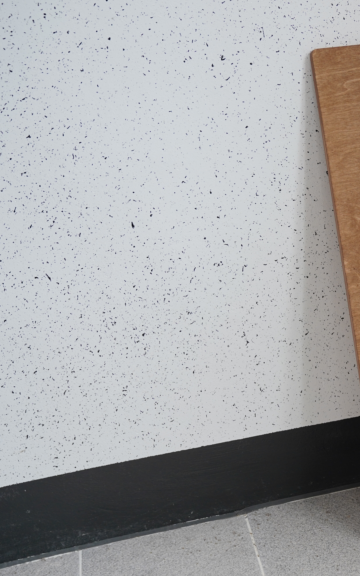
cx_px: 411
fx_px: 942
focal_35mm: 60
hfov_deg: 20.5
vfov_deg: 34.0
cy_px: 287
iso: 800
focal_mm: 39
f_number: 3.5
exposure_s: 1/200
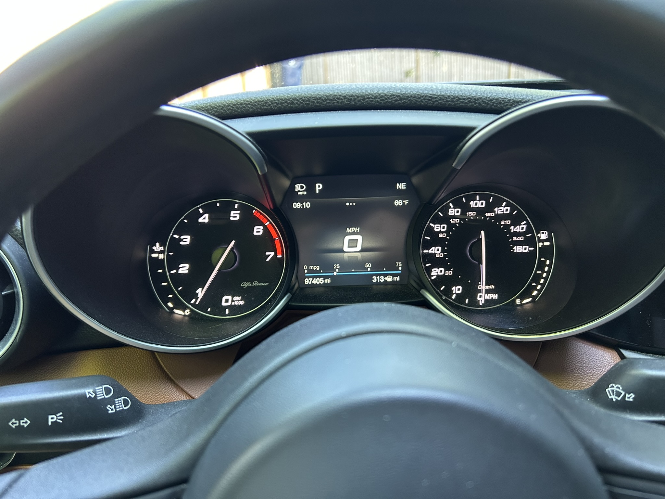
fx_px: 499
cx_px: 332
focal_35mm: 26
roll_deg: +1.3
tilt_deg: -19.4
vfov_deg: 53.1
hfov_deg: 67.3
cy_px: 250
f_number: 1.5
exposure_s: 1/56
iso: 320
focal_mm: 5.7
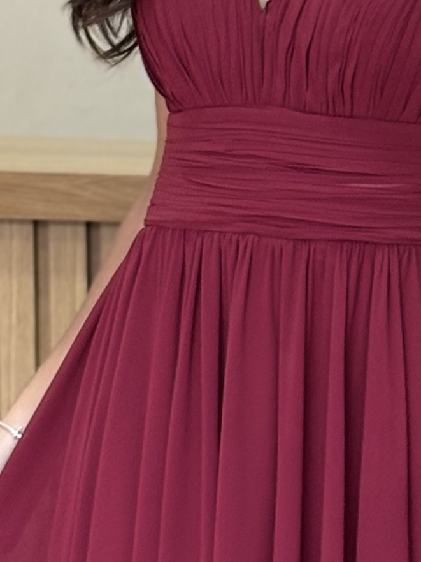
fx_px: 3858
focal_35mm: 238
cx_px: 373
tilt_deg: -7.2
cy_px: 372
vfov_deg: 8.3
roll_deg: -0.4
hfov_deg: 6.2
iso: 80
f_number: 1.6
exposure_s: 1/60
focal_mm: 5.96
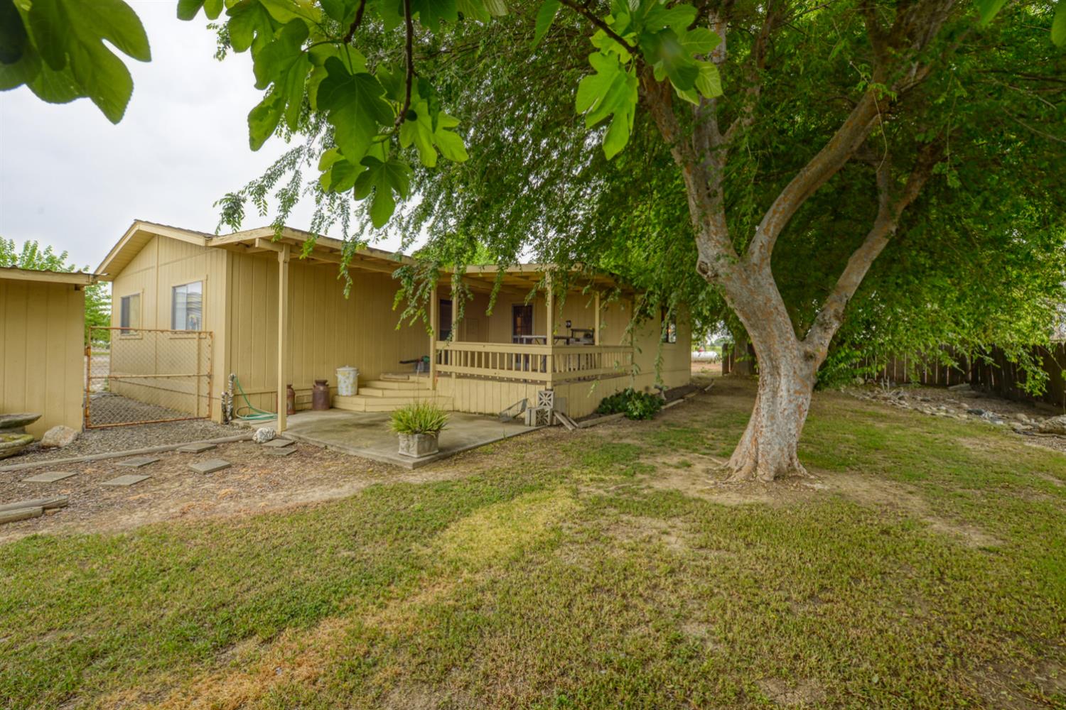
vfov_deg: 81.2
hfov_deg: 104.3
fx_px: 415
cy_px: 355
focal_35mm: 14
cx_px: 533
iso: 400
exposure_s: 1/40
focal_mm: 14
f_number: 10
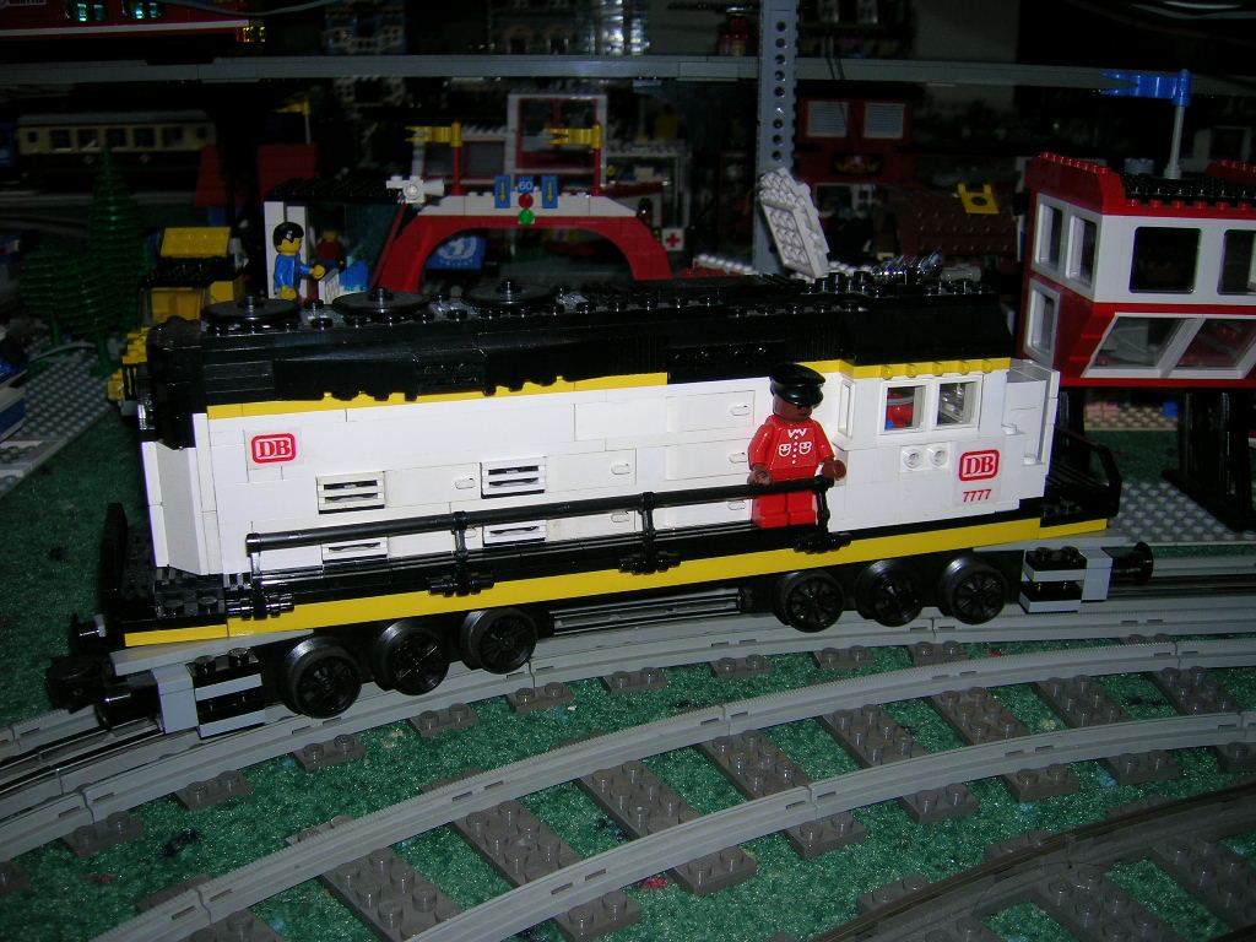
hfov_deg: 54.0
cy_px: 471
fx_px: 1234
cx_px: 628
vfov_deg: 41.8
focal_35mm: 34
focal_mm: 5.7
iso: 50
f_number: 2.9
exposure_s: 1/60.1
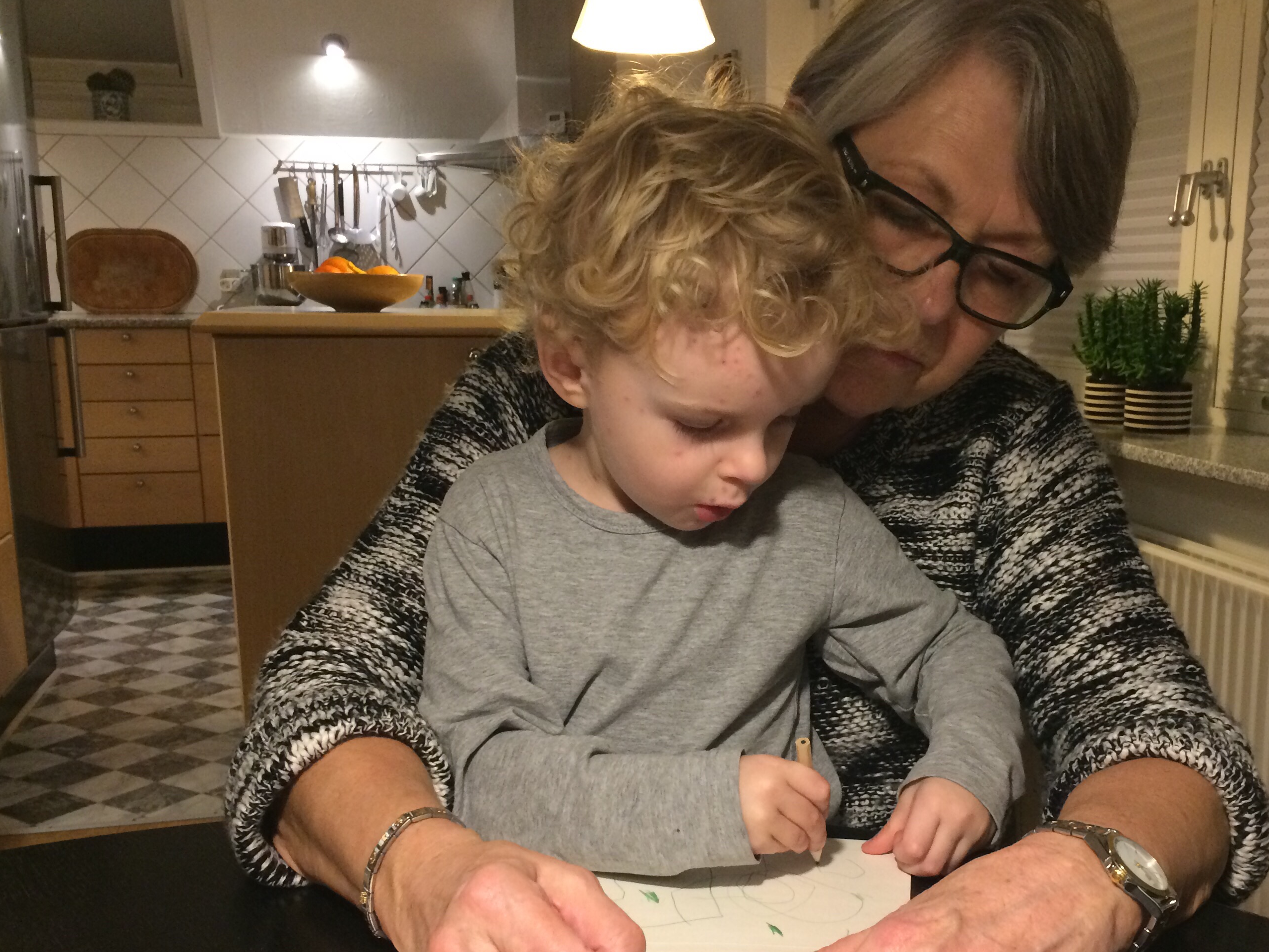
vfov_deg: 38.5
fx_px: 1357
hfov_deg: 50.0
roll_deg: -0.7
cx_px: 729
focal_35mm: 37
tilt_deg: -13.5
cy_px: 576
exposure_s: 1/33
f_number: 2.2
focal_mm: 4.15
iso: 320
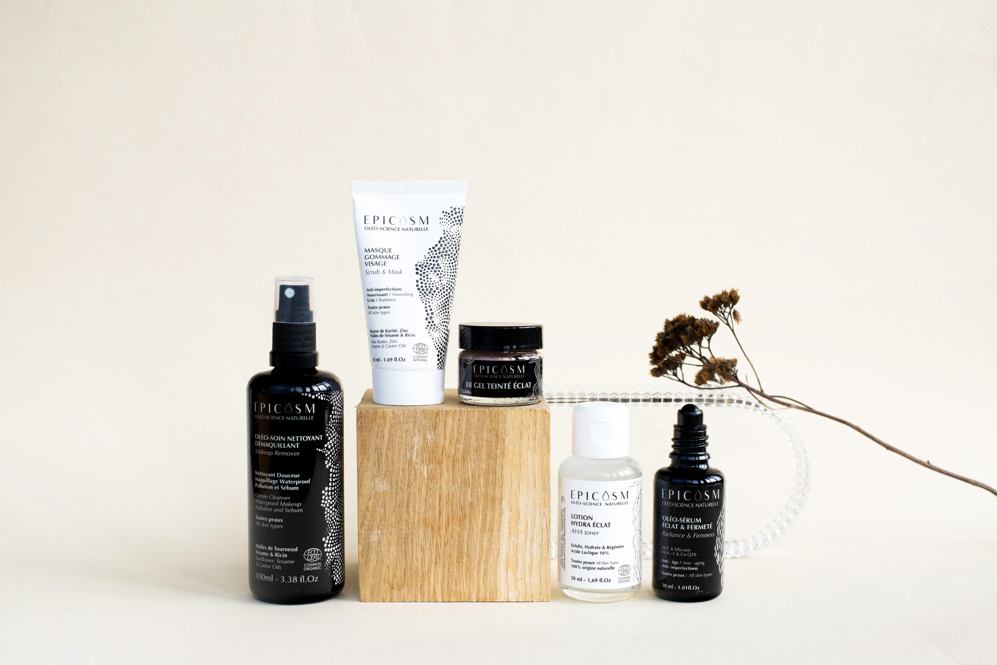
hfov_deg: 39.6
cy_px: 332
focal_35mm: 50
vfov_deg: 27.0
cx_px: 498
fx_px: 1385
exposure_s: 1/160
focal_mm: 50
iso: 800
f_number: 6.3
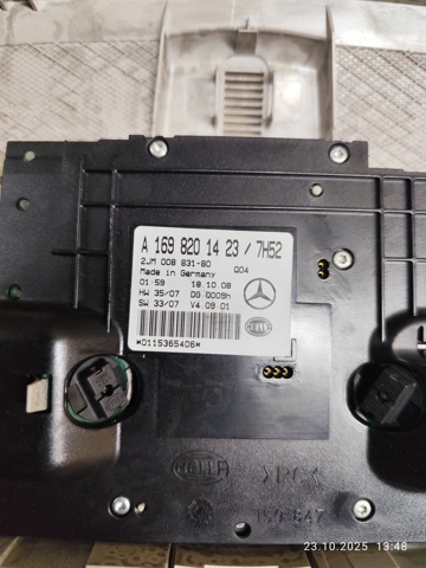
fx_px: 377
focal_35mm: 23
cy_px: 284
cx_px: 213
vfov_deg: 73.9
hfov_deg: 58.9
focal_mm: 6.19
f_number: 1.65
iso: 160
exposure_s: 1/100
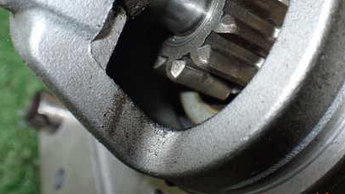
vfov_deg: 24.3
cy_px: 23
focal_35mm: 48
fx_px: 439
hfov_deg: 42.8
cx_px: 201
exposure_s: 1/30
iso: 800
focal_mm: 5.4
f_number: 6.3
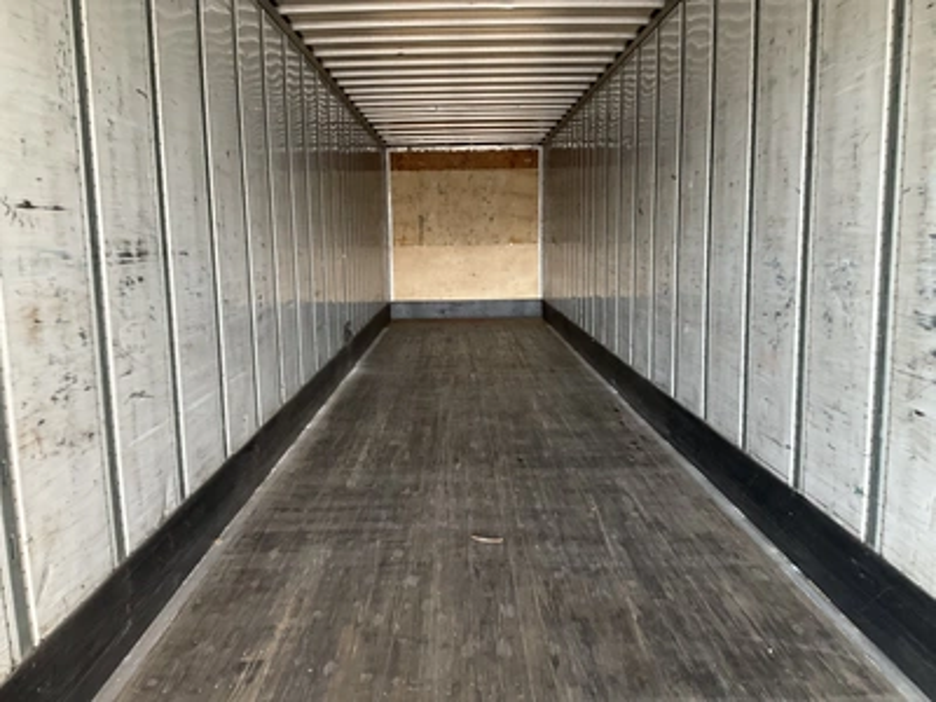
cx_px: 468
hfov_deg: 61.7
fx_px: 784
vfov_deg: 48.2
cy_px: 351
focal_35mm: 29
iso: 80
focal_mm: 3
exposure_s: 1/60
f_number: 1.8
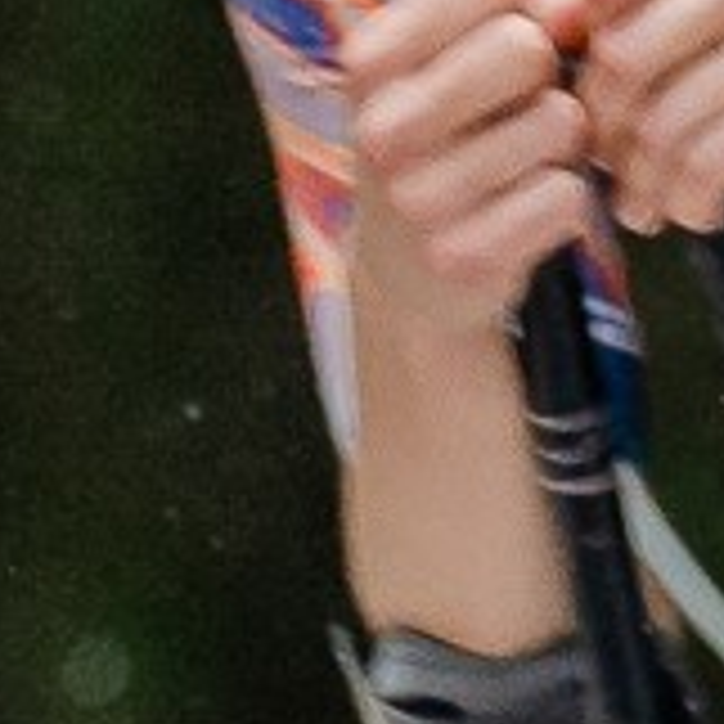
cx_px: 598
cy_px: 2227
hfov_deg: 0.6
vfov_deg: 0.6
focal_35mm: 3006
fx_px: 71130
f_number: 2.8
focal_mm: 200
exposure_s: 1/640
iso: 500
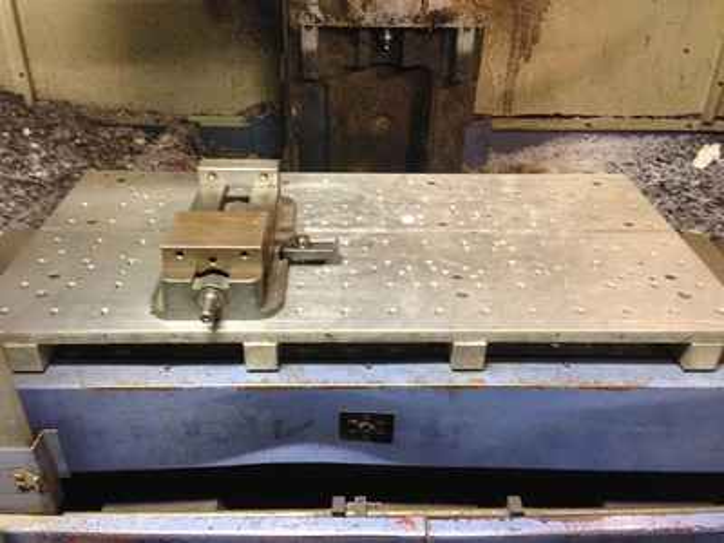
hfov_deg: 55.4
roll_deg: +0.4
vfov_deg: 42.9
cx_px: 362
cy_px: 272
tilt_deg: -31.8
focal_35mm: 33
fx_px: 690
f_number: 2.4
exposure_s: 1/20
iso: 250
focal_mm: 4.12
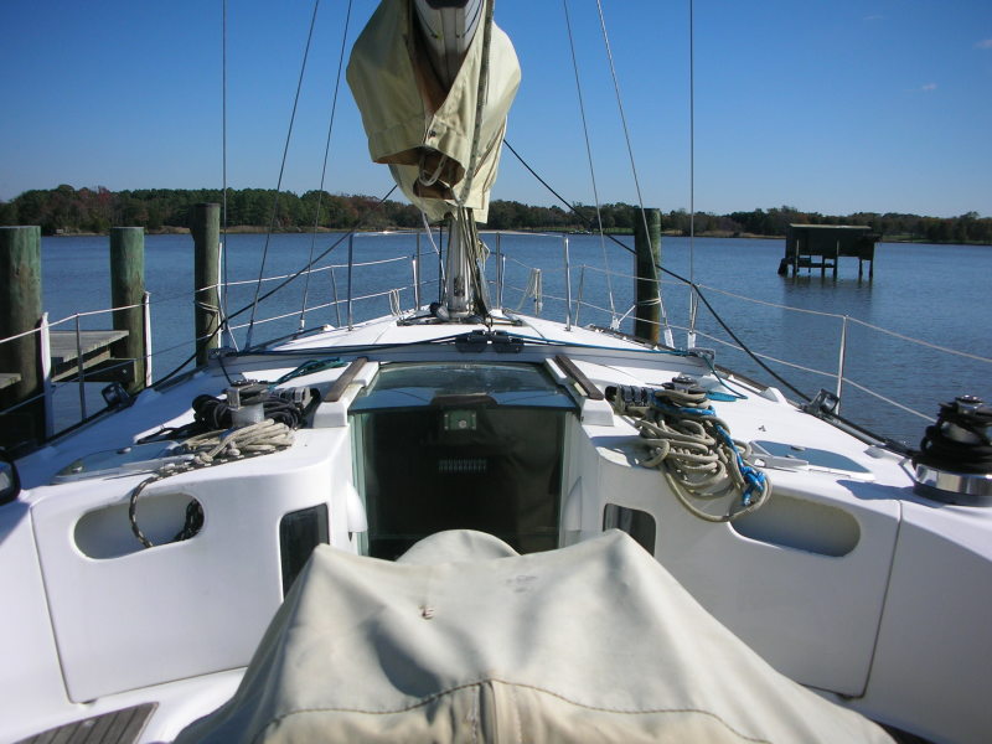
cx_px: 496
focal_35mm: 35
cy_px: 372
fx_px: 1003
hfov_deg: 52.6
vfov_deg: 40.7
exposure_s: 1/166
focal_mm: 5.8
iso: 50
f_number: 8.5
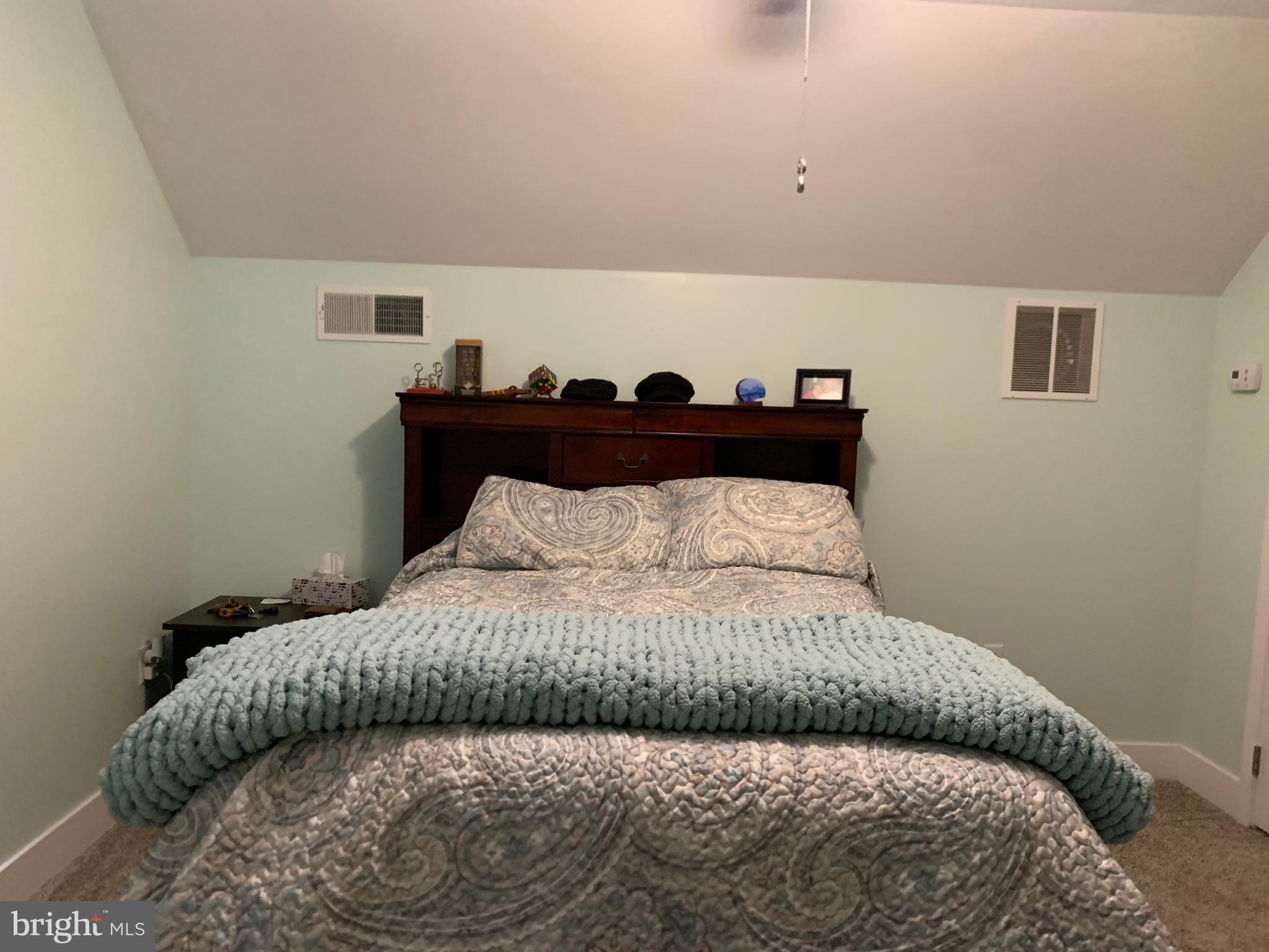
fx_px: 953
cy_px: 476
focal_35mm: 26
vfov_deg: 53.1
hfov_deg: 67.3
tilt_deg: -5.1
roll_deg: -2.2
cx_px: 634
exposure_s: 1/40
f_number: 1.8
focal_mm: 4.25
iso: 250
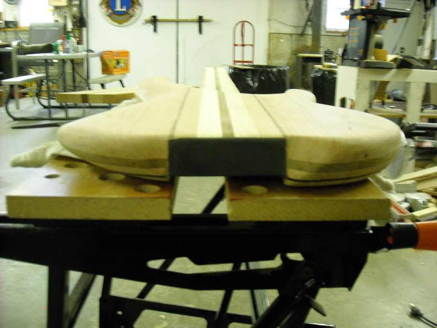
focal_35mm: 35
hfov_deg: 52.6
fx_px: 442
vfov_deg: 40.7
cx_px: 218
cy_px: 164
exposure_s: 1/8
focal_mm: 5.7
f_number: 2.8
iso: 475
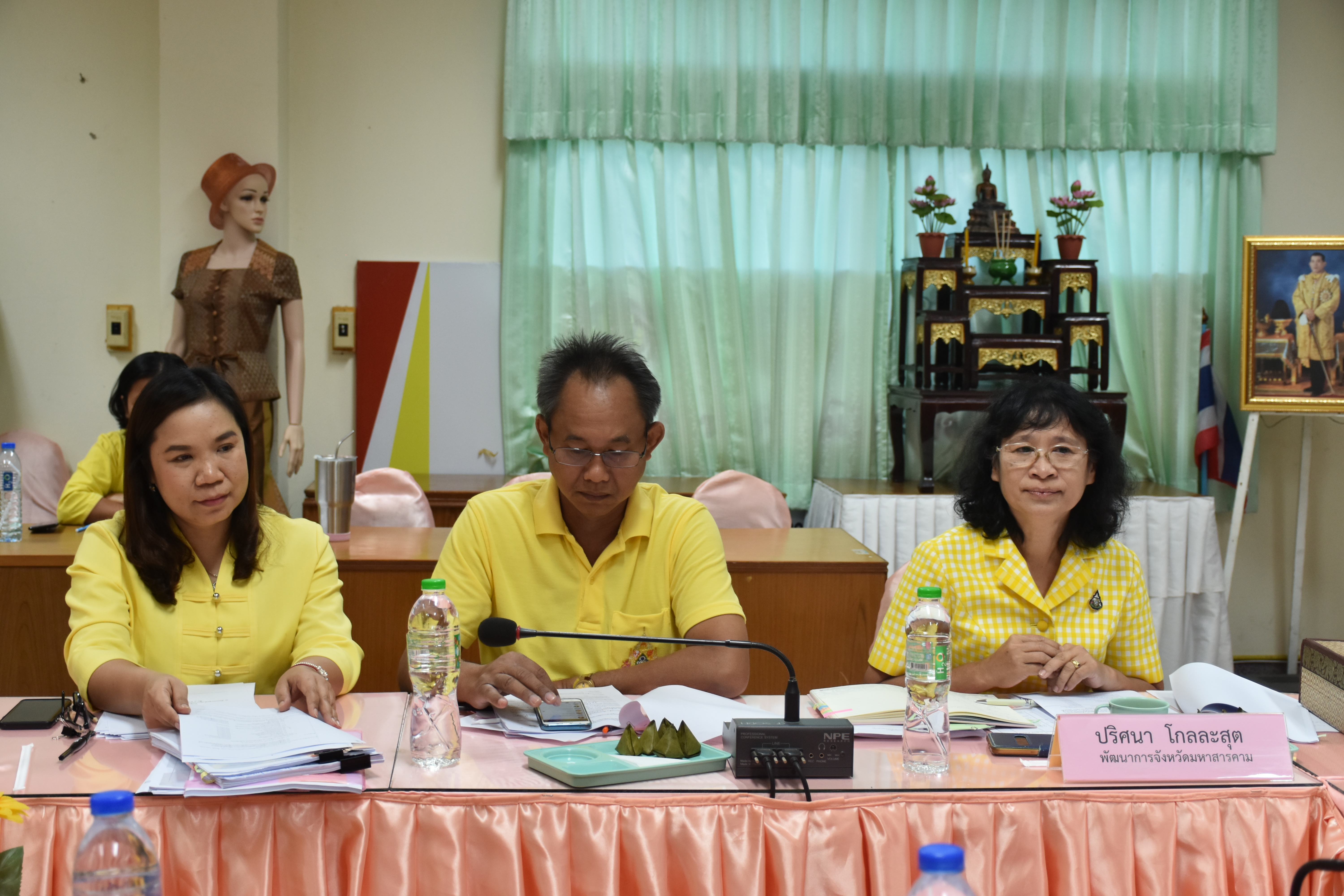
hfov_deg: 41.1
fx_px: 1792
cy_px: 448
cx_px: 672
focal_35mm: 48
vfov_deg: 28.1
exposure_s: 1/60
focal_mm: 32
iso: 450
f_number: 4
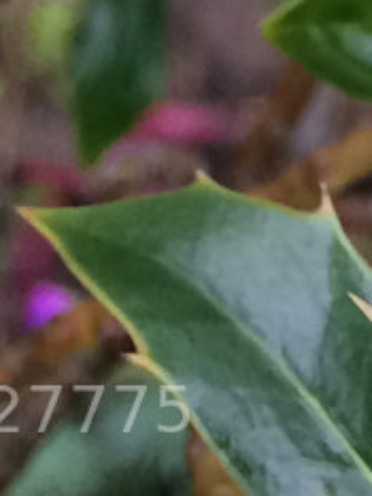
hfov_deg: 7.4
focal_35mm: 199
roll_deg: +0.7
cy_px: -1126
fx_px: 2849
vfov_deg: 8.1
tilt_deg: -29.6
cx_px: 355
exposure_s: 1/33
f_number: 2.2
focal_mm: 4.15
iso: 50
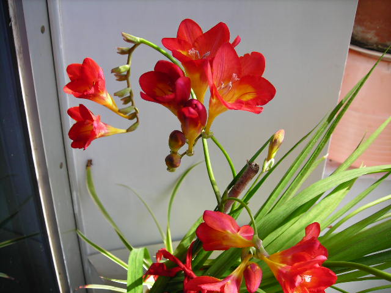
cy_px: 146
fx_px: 429
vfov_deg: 37.7
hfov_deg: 49.0
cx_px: 196
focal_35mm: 38
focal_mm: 6.3
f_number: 3.2
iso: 50
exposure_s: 1/134
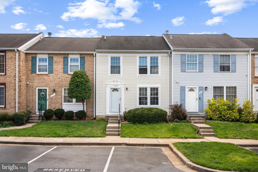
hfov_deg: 53.9
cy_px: 86
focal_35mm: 35
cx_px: 129
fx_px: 254
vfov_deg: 37.4
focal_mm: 35.4
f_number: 2.8
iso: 100
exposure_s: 1/2000
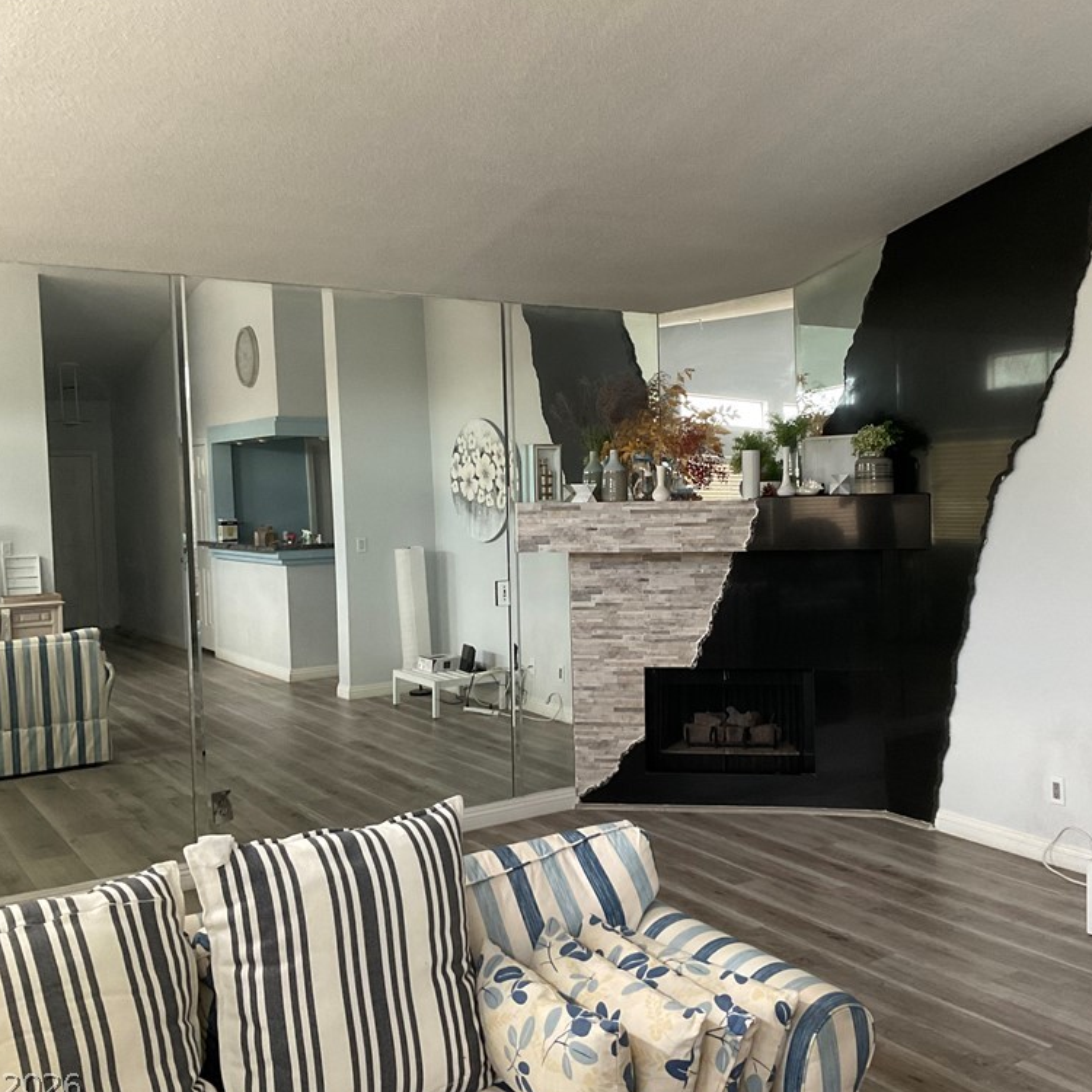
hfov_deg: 46.9
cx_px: 668
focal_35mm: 35
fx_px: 1249
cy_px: 550
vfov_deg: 47.2
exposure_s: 1/60
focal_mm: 3
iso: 100
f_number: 1.8
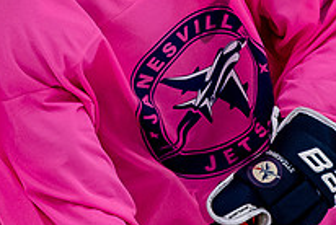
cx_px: 72
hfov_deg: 1.4
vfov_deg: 0.9
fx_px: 13908
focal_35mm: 1488
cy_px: -95
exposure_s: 1/800
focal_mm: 200
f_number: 3.5
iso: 2000
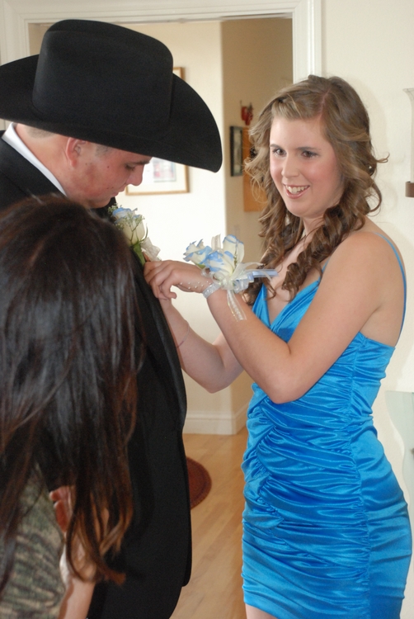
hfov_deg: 18.2
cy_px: 310
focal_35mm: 75
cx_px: 207
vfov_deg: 27.0
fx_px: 1290
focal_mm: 50
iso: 1600
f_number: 5.6
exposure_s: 1/60
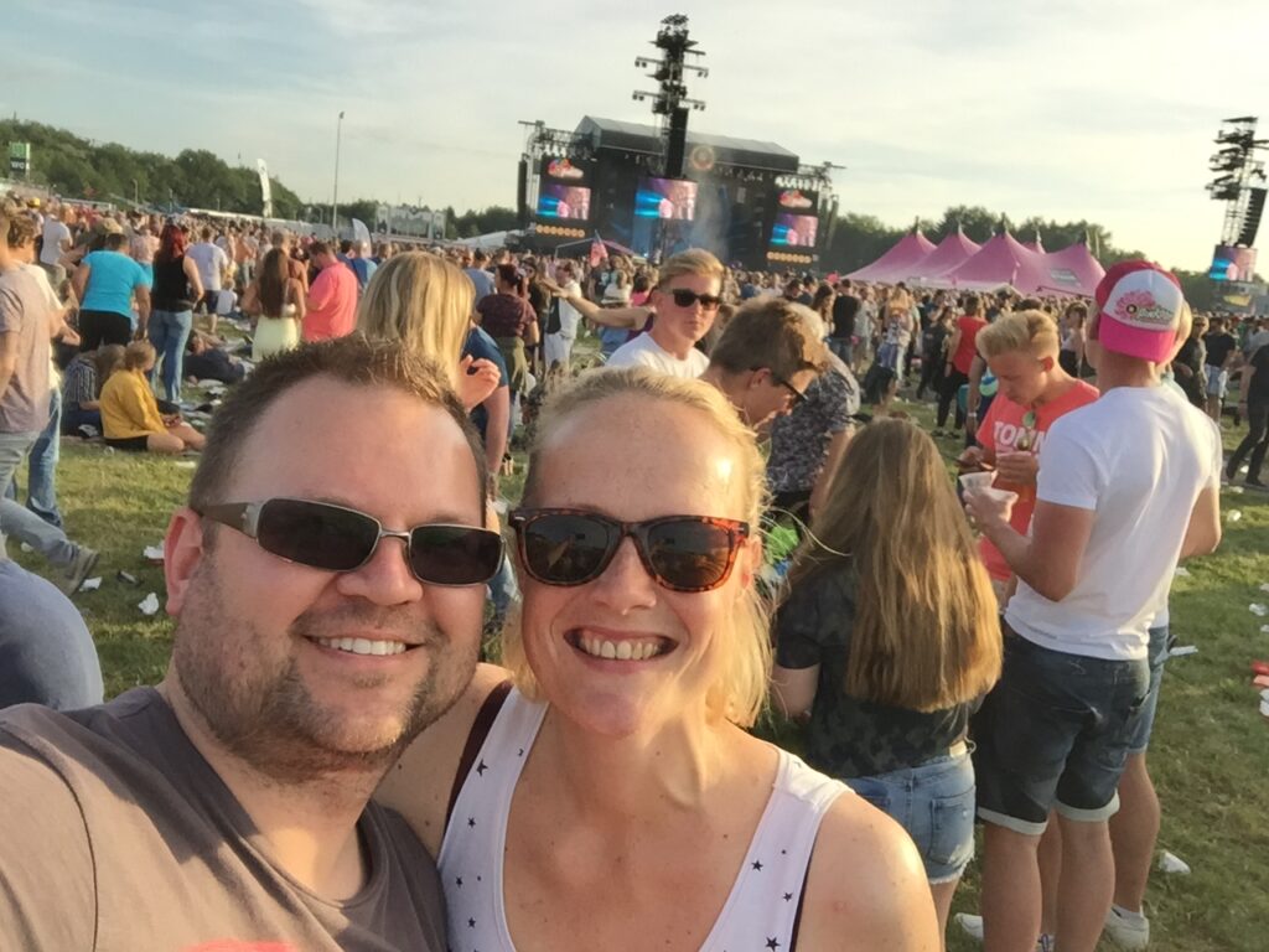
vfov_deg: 45.4
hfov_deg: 58.4
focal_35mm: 31
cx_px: 634
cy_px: 476
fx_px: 1136
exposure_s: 1/254
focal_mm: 2.65
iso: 32
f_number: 2.2
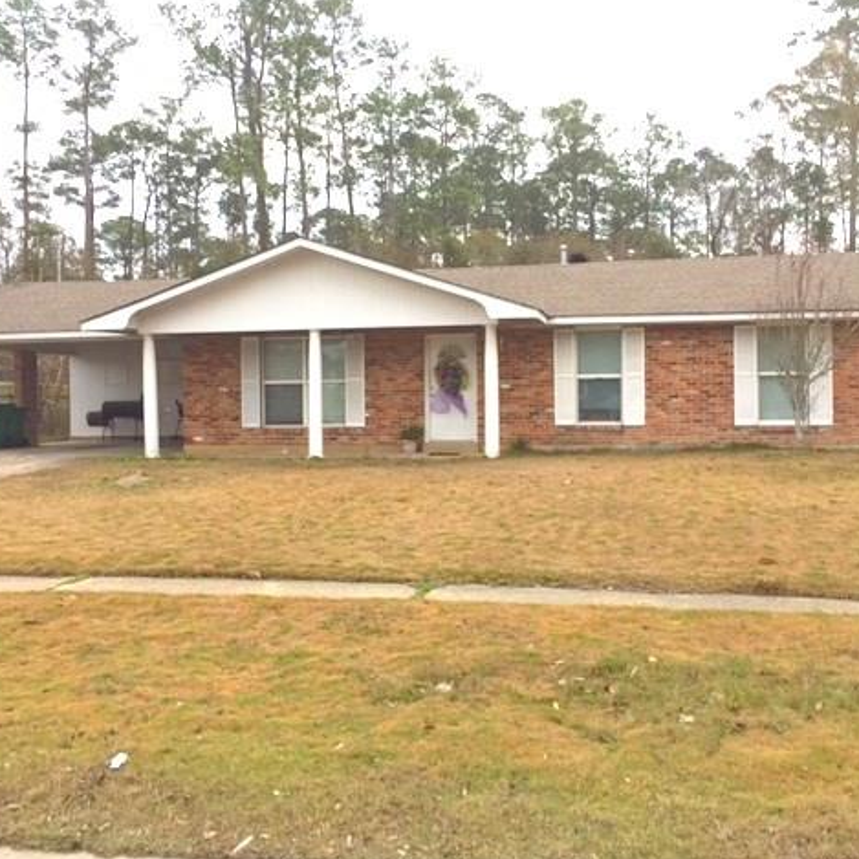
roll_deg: -0.1
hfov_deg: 47.2
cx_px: 441
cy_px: 429
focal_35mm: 35
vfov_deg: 47.2
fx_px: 983
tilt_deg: -0.6
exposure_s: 1/670
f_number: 2.2
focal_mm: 4.15
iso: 32
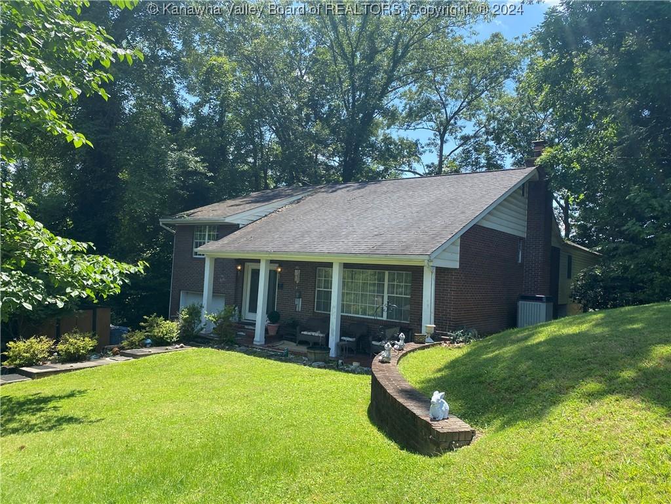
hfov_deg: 67.3
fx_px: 504
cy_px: 252
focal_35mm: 26
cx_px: 336
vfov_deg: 53.1
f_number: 1.8
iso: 32
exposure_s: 1/927
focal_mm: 4.25
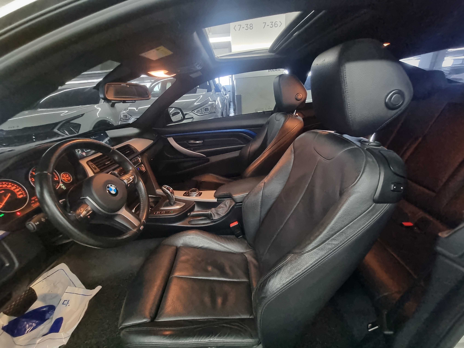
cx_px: 232
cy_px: 174
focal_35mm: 13
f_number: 2.2
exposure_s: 1/25
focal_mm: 2.2
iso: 1600
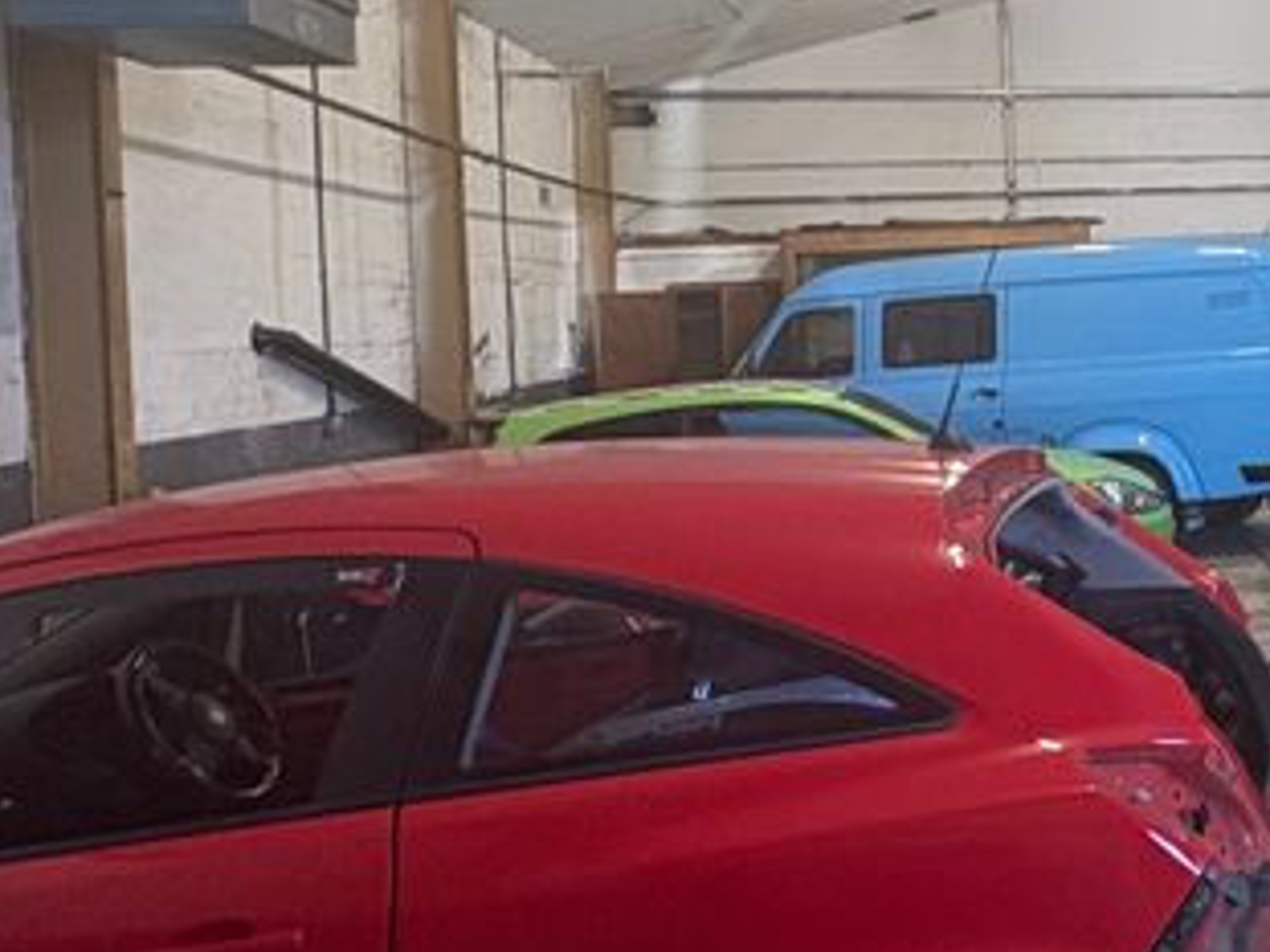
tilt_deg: +0.1
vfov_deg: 28.8
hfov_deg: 30.8
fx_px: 1834
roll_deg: +2.4
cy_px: 288
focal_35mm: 50
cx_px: 1609
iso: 160
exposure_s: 1/50
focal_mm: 2.22
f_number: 2.2
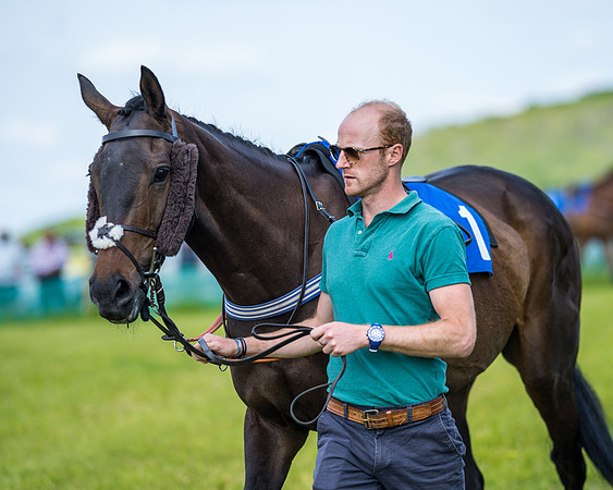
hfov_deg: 11.9
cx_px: 357
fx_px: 2948
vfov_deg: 9.5
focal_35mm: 163
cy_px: 230
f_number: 2.2
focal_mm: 135
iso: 50
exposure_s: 1/1250
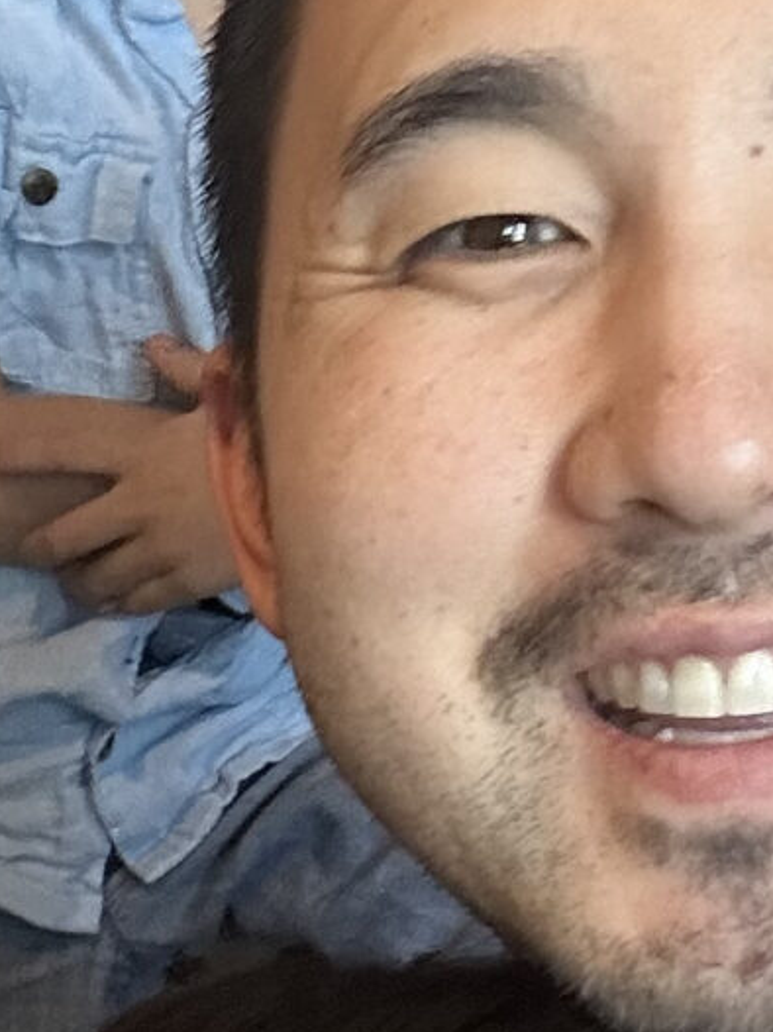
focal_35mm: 112
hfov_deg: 12.3
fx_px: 3337
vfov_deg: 17.5
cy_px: 744
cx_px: -508
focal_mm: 2.69
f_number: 1.9
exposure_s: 1/60
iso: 125
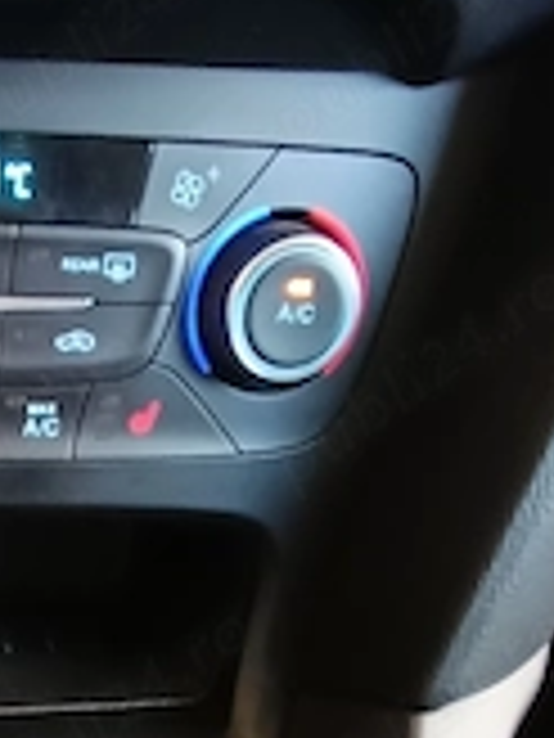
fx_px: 832
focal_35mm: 39
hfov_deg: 32.4
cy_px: 796
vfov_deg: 39.7
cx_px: -54
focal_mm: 1.65
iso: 871
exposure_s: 1/14.3
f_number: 2.2
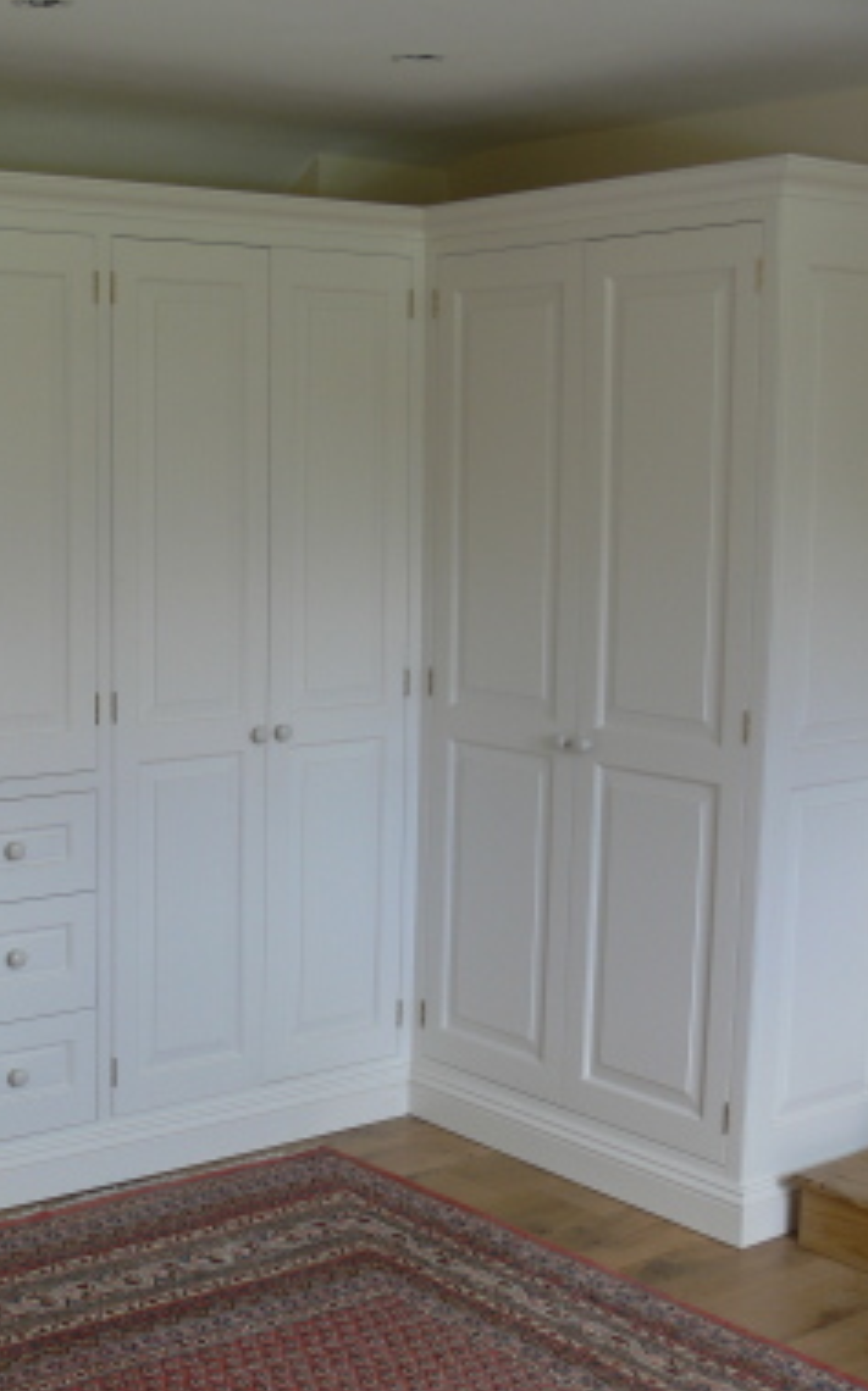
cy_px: 699
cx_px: 66
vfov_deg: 40.3
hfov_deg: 24.9
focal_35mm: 50
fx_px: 1895
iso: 80
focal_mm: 7.4
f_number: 2.8
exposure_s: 1/30
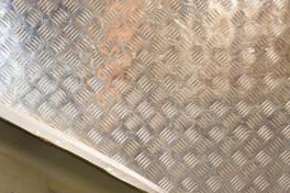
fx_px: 604
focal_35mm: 75
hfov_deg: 25.1
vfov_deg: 18.0
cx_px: -29
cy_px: 166
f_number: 7.1
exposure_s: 1/200
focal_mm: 22
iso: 800
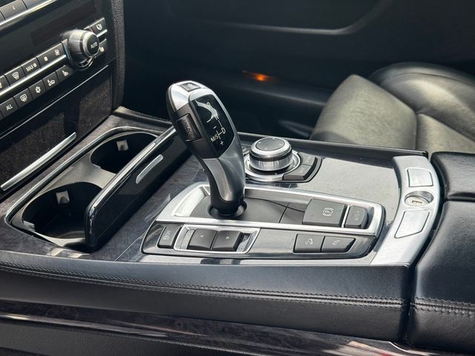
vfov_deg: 30.3
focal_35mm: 48
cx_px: 238
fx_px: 659
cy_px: 178
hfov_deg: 39.7
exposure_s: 1/345
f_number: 1.78
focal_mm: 6.76
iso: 64
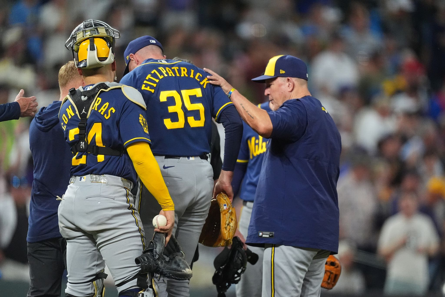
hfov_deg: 3.4
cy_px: 148
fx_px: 7416
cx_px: 222
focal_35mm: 600
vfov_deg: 2.3
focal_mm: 600
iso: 6400
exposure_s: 1/2000
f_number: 4
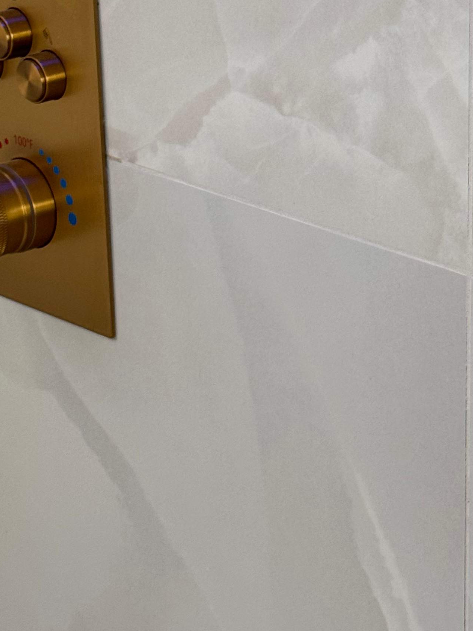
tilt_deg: -17.4
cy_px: 151
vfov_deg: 17.2
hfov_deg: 13.0
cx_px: 350
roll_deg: +1.0
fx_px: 2077
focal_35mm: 114
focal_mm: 6.76
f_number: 1.78
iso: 100
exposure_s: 1/77
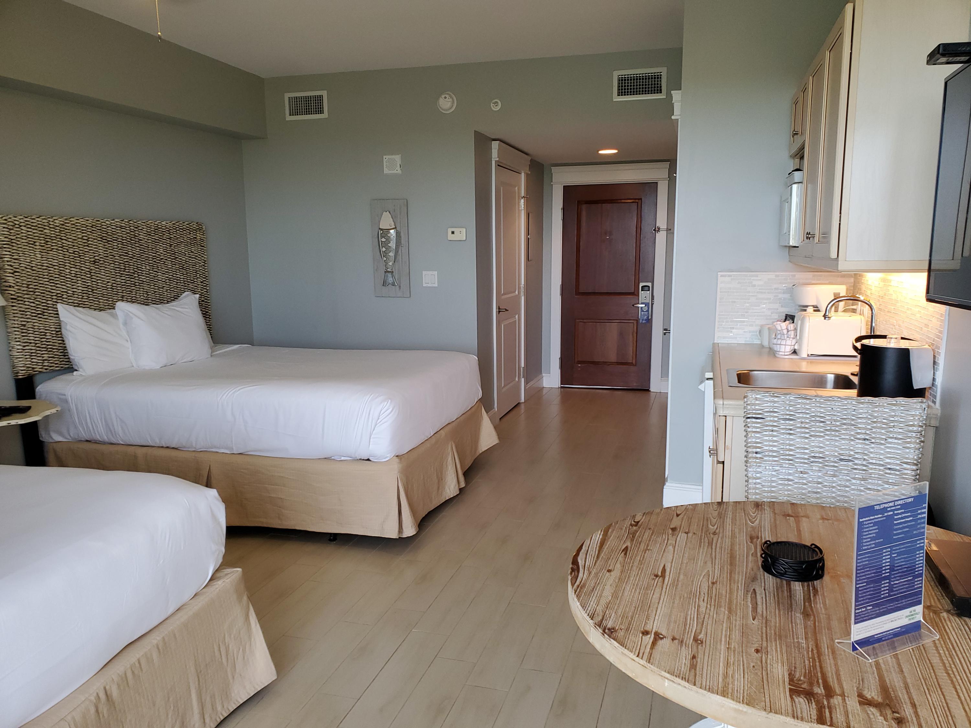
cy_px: 364
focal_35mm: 26
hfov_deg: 67.3
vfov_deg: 53.1
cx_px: 486
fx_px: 729
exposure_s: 1/30
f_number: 2.4
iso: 100
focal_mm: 4.3
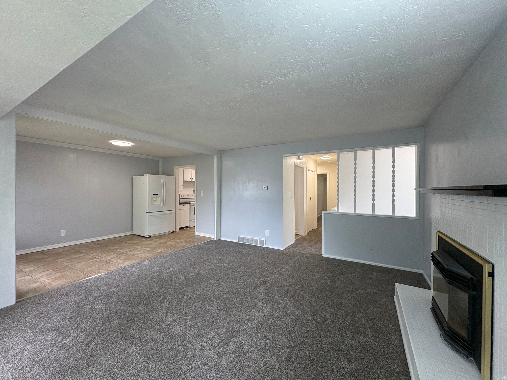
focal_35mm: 14
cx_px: 254
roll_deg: +0.3
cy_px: 190
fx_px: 205
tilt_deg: -0.3
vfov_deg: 85.7
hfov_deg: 102.1
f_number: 2.2
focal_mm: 2.22
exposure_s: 1/120
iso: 100
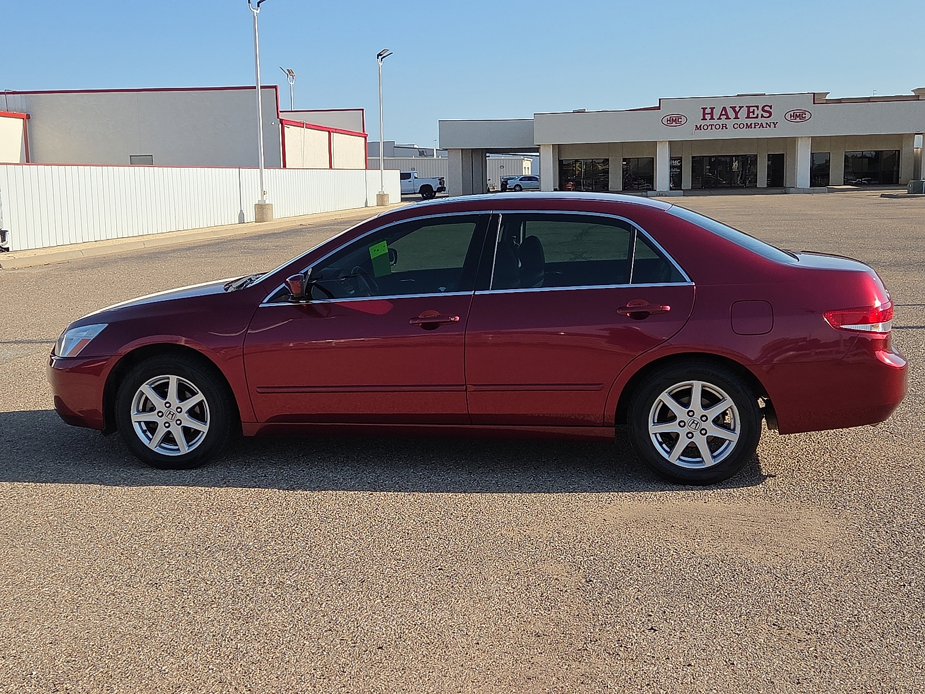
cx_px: 462
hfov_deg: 44.8
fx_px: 1122
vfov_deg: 34.3
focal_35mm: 42
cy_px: 347
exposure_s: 1/10000
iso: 77
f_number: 1.8
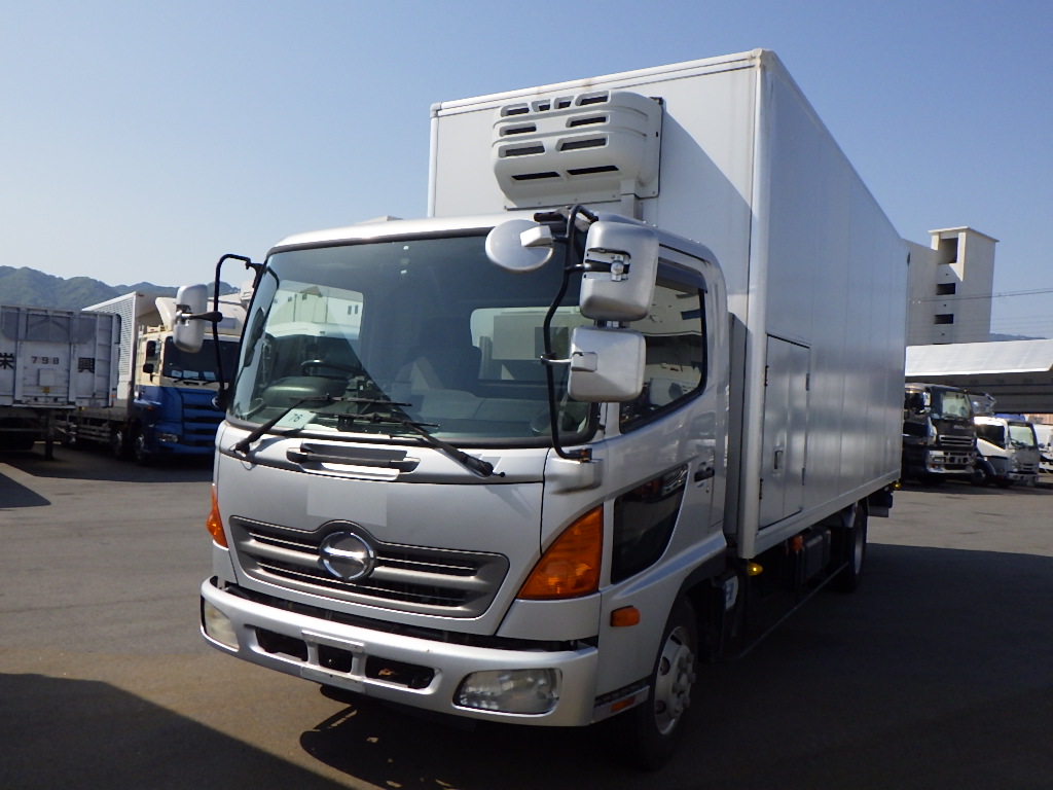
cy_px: 395
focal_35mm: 28
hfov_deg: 63.4
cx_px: 526
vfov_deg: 49.7
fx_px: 852
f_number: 4.2
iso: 250
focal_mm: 5
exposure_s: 1/2500
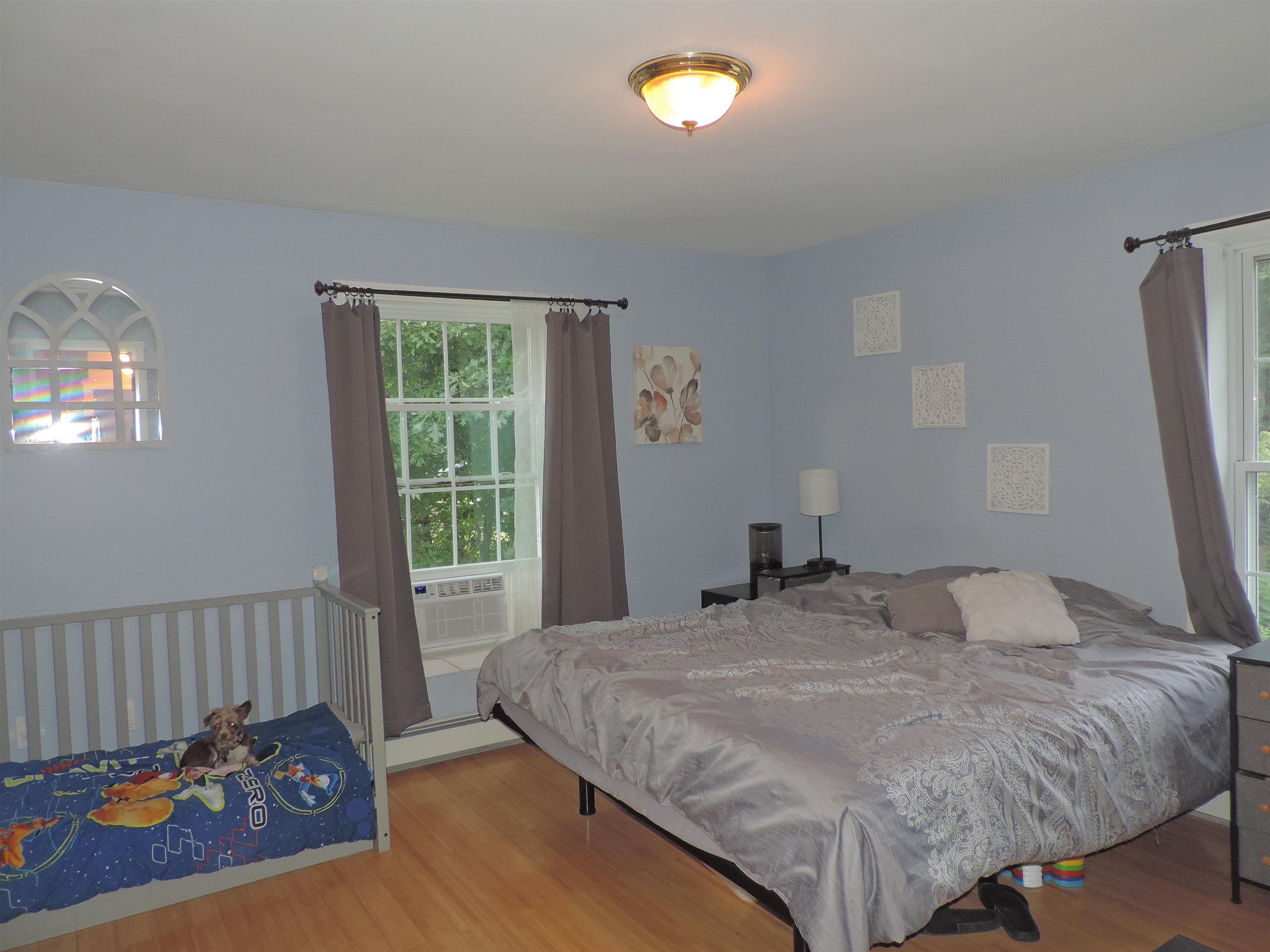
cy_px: 476
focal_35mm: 24
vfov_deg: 56.8
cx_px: 635
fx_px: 881
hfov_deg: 71.6
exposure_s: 1/30
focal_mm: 4.3
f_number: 3
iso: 200
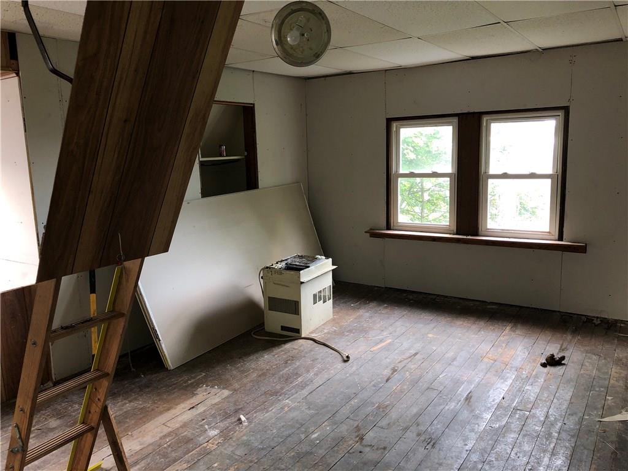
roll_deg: +1.5
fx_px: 508
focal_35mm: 28
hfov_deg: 63.4
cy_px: 236
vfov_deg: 49.7
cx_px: 314
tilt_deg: -8.4
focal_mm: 3.99
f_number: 1.8
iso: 50
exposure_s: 1/17
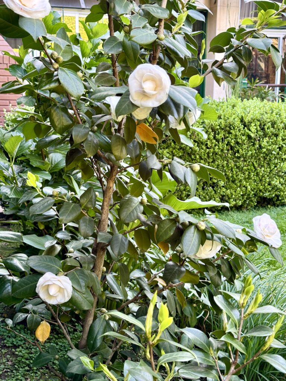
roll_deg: -0.2
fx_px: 529
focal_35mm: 48
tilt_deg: -12.4
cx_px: 143
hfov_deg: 30.3
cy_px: 190
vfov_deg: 39.7
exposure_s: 1/115
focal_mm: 6.76
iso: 100
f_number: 1.78
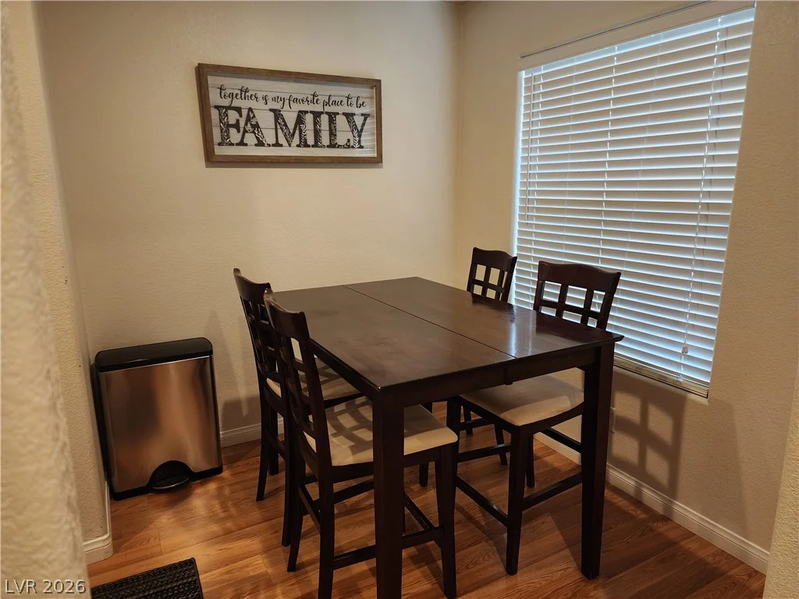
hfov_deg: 73.9
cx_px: 400
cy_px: 300
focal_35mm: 23
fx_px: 531
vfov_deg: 58.9
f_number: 1.8
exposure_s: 1/120
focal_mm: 6.4
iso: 400
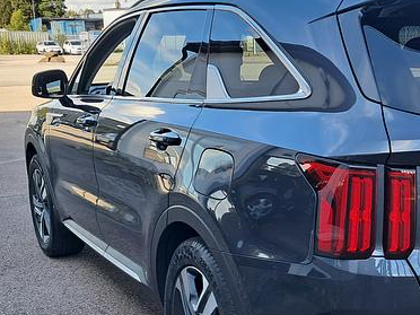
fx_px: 704
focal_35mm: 58
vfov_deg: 24.9
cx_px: 331
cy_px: 244
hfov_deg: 32.4
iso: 50
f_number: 1.8
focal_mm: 4
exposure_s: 1/153
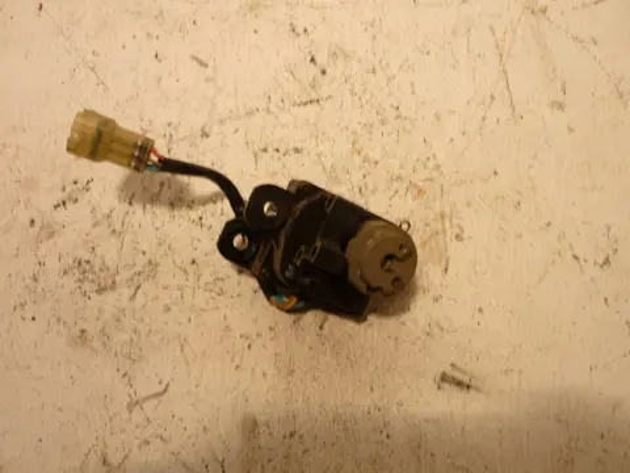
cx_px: 315
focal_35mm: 33
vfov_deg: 42.9
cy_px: 236
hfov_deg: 55.4
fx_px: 601
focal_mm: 5.5
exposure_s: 1/30
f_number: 2.8
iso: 80
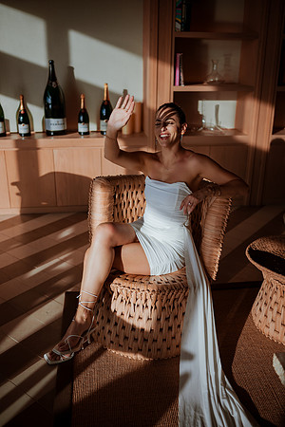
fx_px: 416
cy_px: 214
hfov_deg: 37.9
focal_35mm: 35
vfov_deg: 54.4
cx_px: 142
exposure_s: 1/4000
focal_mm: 35
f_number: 1.8
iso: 100
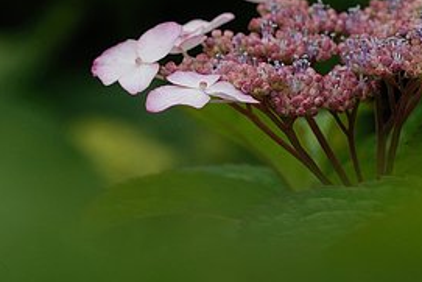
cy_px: 51
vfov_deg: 3.2
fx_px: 4984
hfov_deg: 4.8
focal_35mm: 425
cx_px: 171
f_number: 5
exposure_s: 1/200
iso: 200
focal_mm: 150
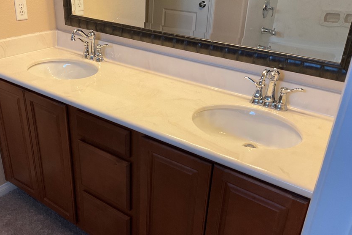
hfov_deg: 51.6
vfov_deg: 35.9
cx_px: 144
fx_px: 362
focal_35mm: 37
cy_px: 134
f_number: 1.8
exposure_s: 1/60
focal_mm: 3
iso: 125
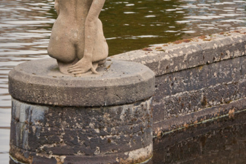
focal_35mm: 220
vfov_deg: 6.2
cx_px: 144
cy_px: 48
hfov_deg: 9.4
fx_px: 1502
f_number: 11
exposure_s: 1/30
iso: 200
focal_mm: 80
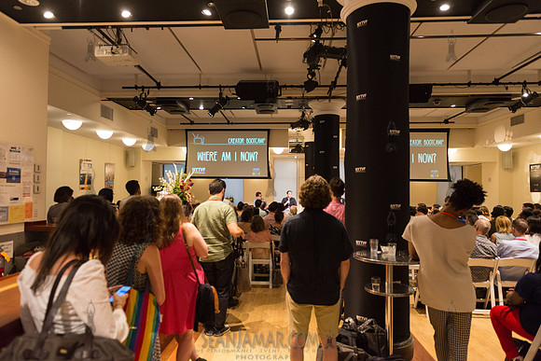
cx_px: 270
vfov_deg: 53.2
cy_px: 180
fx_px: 361
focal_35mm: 24
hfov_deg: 73.7
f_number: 3.5
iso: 3200
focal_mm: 24
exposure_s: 1/250
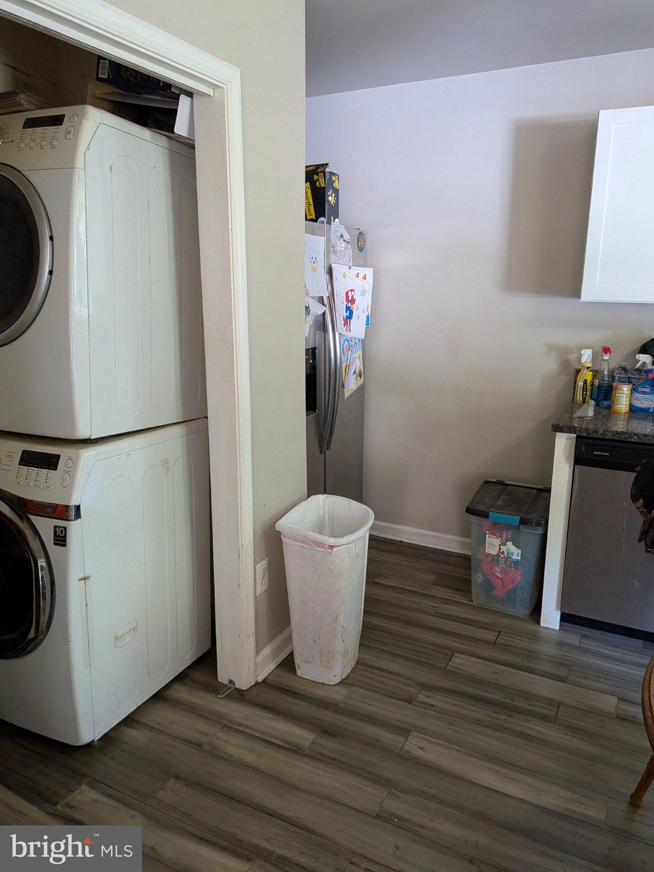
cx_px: 327
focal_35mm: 24
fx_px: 605
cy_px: 436
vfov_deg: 71.6
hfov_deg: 56.8
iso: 1188
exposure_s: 1/120
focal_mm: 4.53
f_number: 1.7
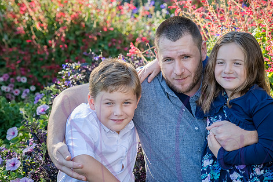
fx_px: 1046
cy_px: 103
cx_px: 159
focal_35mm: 138
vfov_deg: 9.9
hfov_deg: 14.9
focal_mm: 112
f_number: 7.1
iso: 800
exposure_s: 1/320
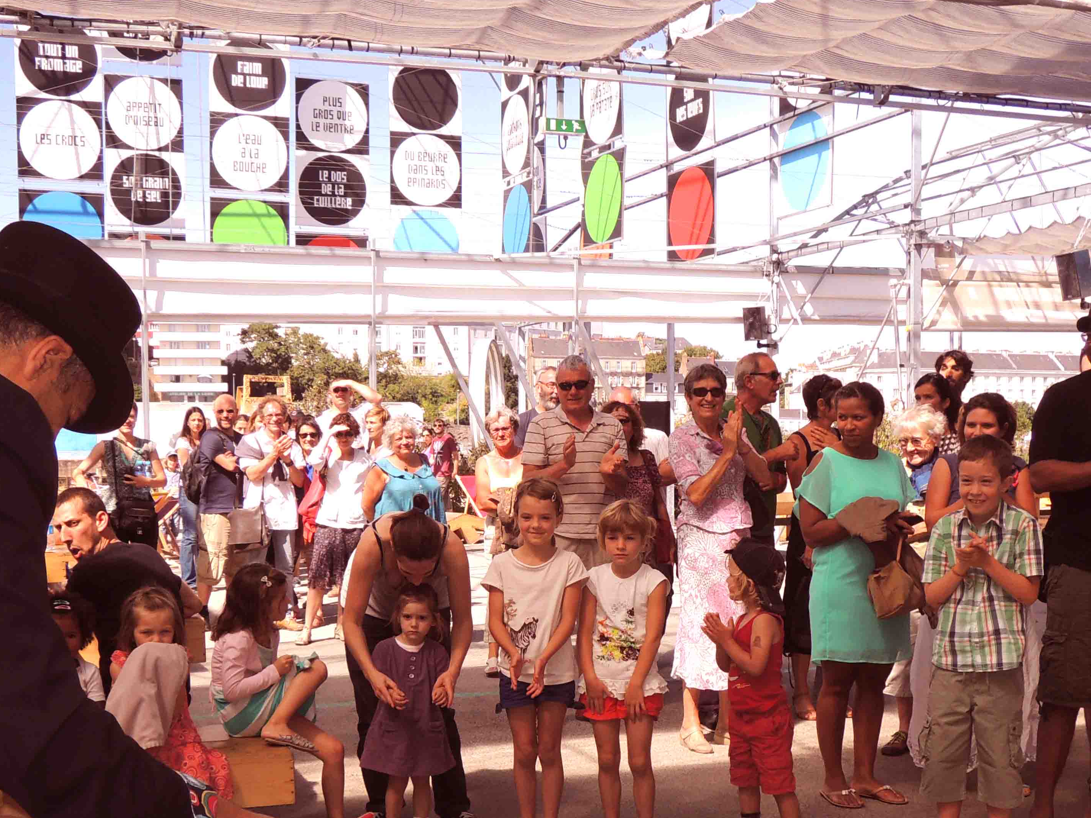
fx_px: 1576
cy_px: 557
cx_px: 572
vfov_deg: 28.9
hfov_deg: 38.2
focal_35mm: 50
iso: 100
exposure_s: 1/1000
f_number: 3
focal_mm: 5.5
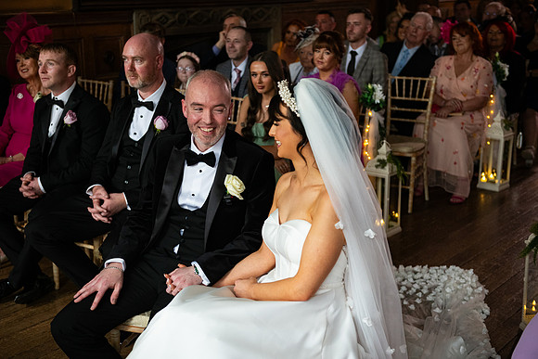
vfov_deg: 27.0
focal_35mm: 50
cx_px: 269
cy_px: 180
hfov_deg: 39.6
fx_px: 747
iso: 800
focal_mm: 50
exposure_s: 1/160
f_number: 3.5
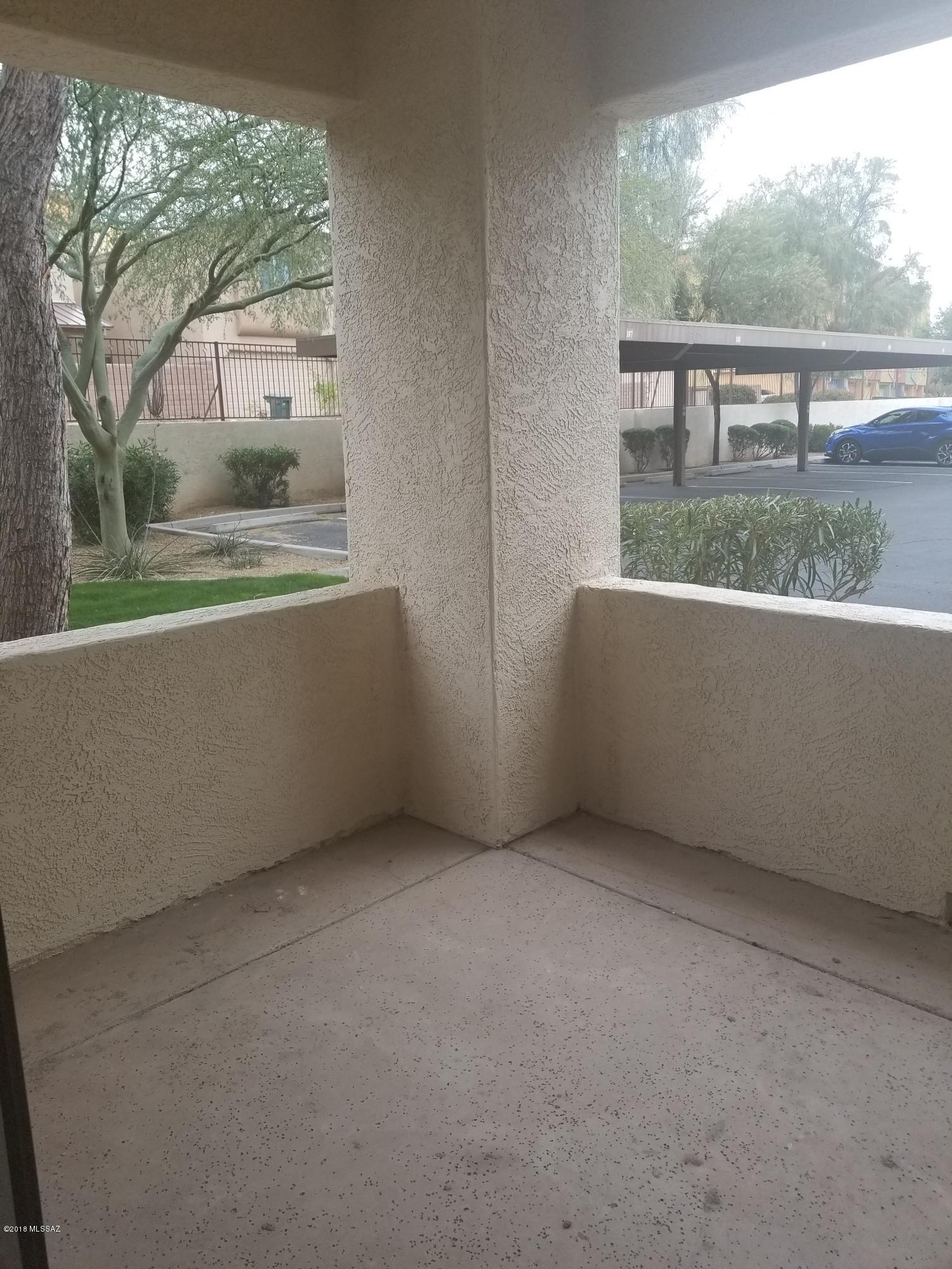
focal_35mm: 26
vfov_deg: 67.3
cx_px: 476
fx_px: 953
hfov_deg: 53.1
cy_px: 634
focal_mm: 4.25
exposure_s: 1/120
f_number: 1.7
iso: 80
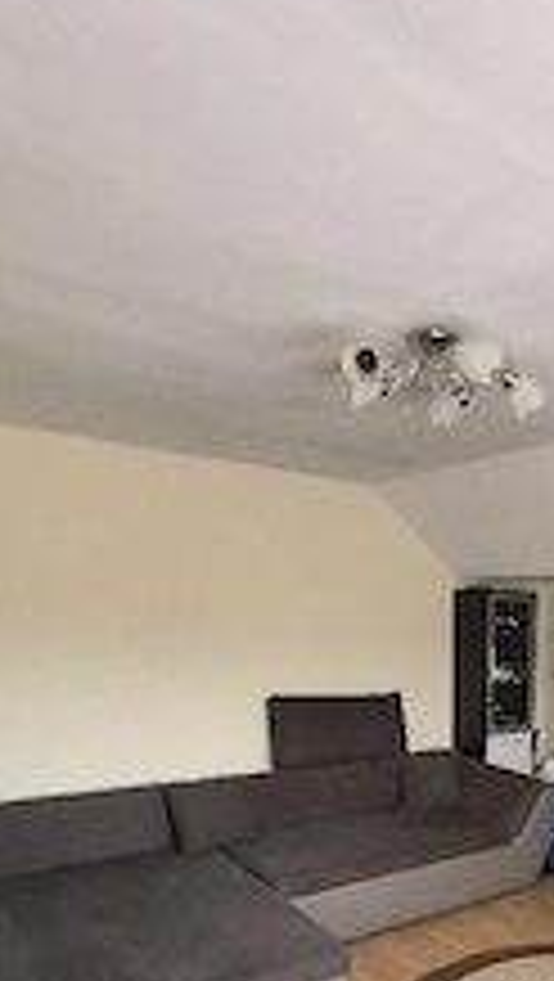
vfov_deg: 66.4
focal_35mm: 26
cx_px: 527
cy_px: 760
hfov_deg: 40.2
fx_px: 677
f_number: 2.2
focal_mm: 1.95
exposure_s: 1/33.3
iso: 320
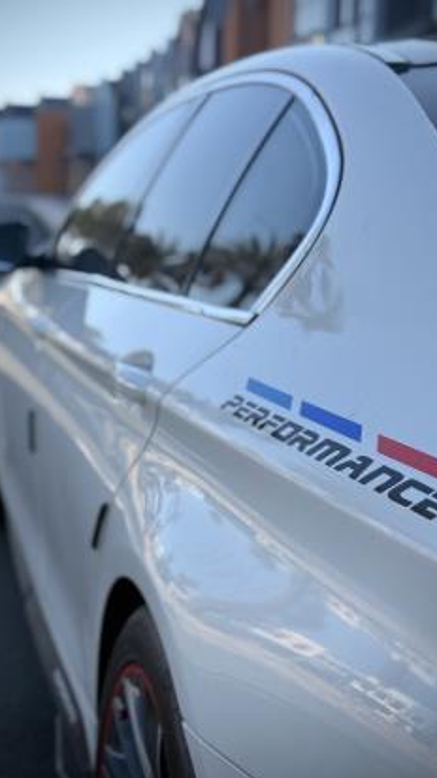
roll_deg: -1.8
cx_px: 171
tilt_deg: -7.8
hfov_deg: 20.3
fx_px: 1217
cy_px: 379
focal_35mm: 59
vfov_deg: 35.5
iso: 80
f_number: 1.78
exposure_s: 1/2976
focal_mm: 6.76
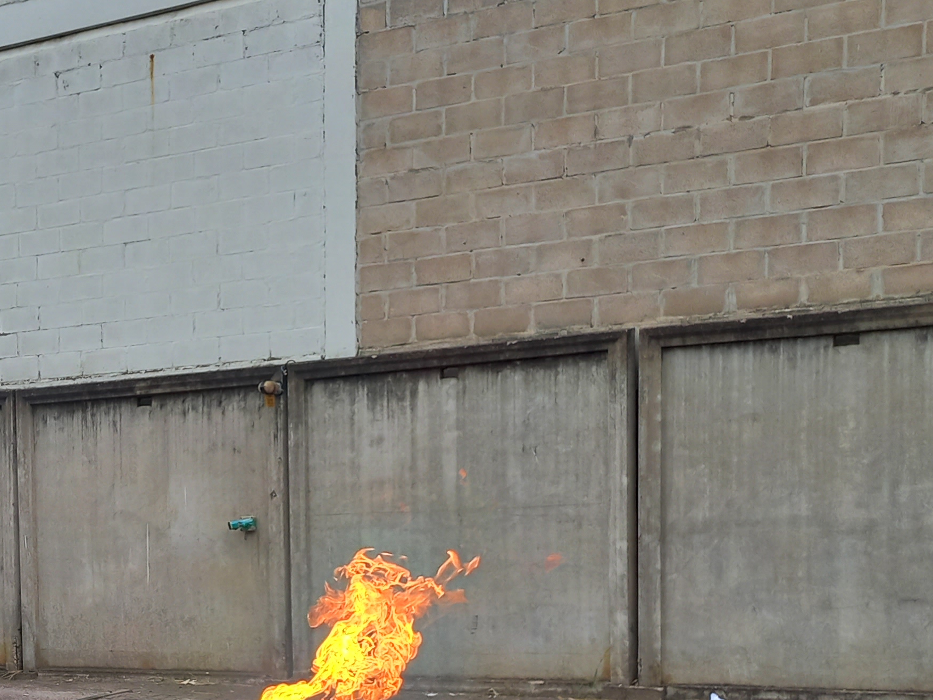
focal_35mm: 57
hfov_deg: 31.3
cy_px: 655
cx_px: 5
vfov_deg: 24.8
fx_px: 1537
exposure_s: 1/284
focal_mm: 4.65
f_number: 1.8
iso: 50
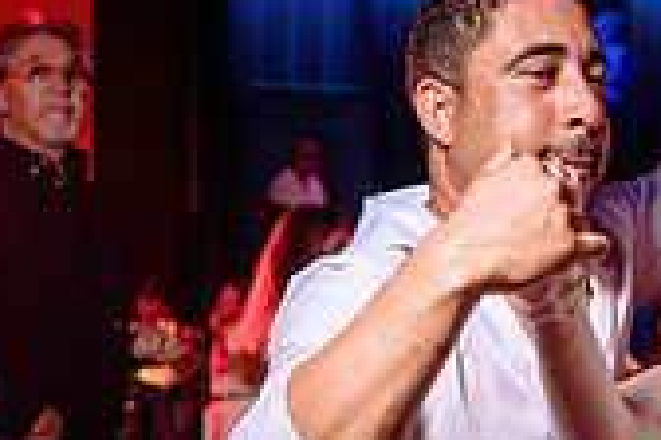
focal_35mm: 92
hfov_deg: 21.8
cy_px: 448
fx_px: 1689
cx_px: 552
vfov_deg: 14.6
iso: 800
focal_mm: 24
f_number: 2.8
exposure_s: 1/80
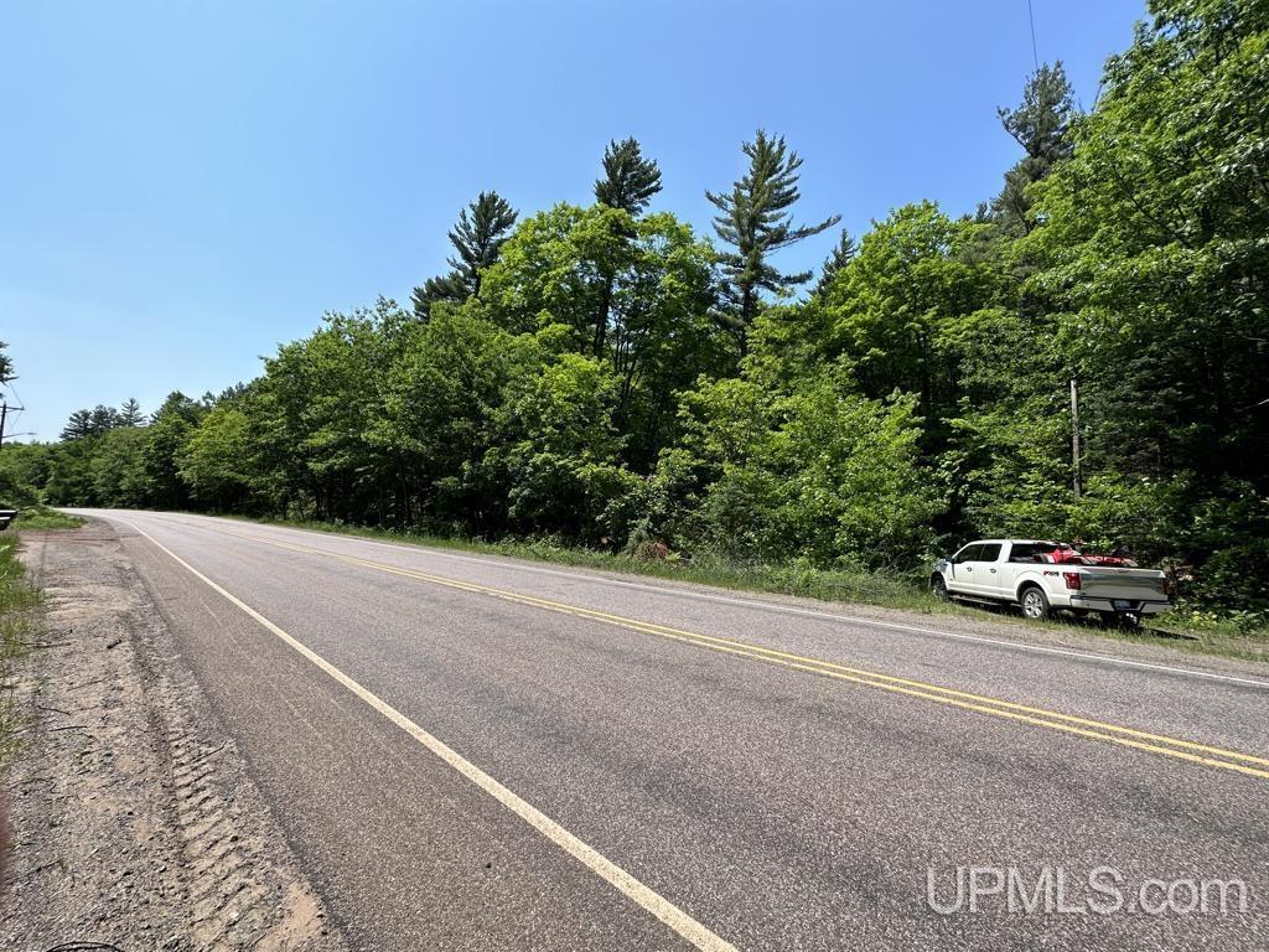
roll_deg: -3.5
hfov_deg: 102.1
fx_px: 513
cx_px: 634
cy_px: 476
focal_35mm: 14
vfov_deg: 85.7
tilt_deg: +3.0
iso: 50
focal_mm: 2.22
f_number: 2.2
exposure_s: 1/1062
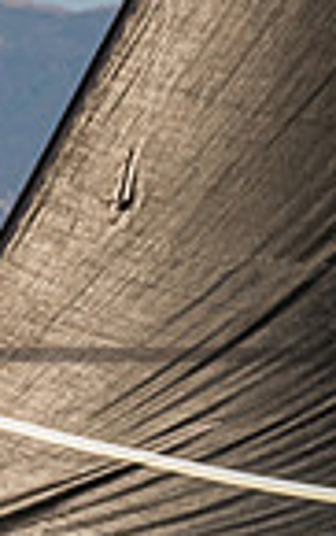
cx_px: -842
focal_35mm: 724
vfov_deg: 2.9
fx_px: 10576
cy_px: 352
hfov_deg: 1.8
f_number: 8
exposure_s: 1/2500
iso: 500
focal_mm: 155
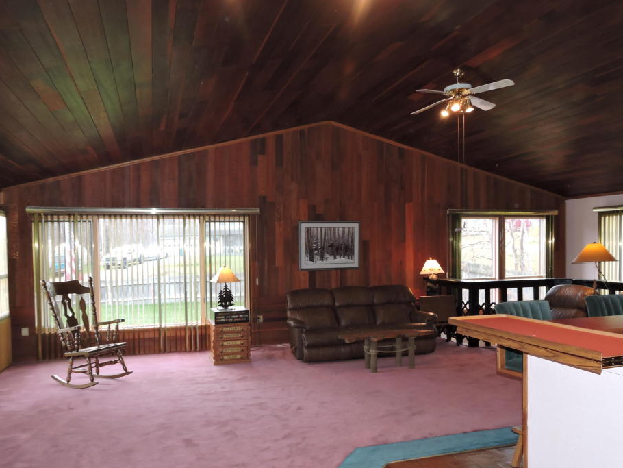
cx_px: 297
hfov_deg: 65.3
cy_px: 260
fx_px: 486
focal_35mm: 27
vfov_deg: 51.3
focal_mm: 4.3
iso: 250
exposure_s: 1/30
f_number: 3.3
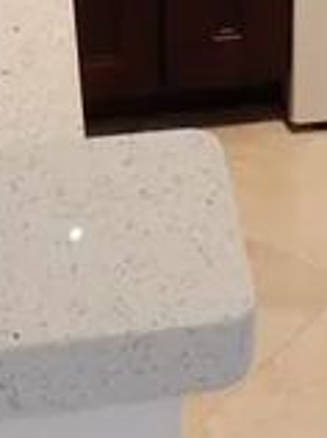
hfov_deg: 10.7
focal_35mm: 135
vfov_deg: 12.6
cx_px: 402
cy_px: -484
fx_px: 1705
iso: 400
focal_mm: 4.5
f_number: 3.7
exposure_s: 1/25
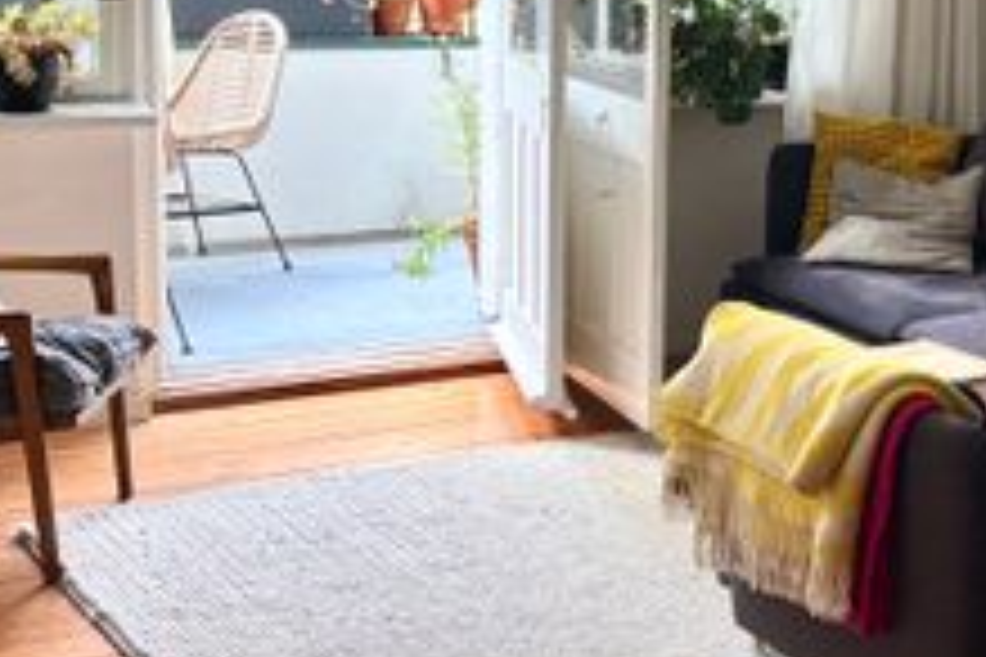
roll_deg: -2.5
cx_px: 1238
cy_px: 148
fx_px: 2027
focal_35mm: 74
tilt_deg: -7.4
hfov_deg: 24.3
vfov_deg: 18.3
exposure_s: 1/78
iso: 125
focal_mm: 5.96
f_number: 1.6
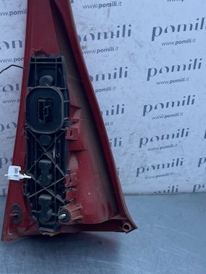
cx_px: 41
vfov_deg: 42.9
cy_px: 126
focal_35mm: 44
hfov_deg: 32.0
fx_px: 349
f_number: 1.8
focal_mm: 4.25
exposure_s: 1/965
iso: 32
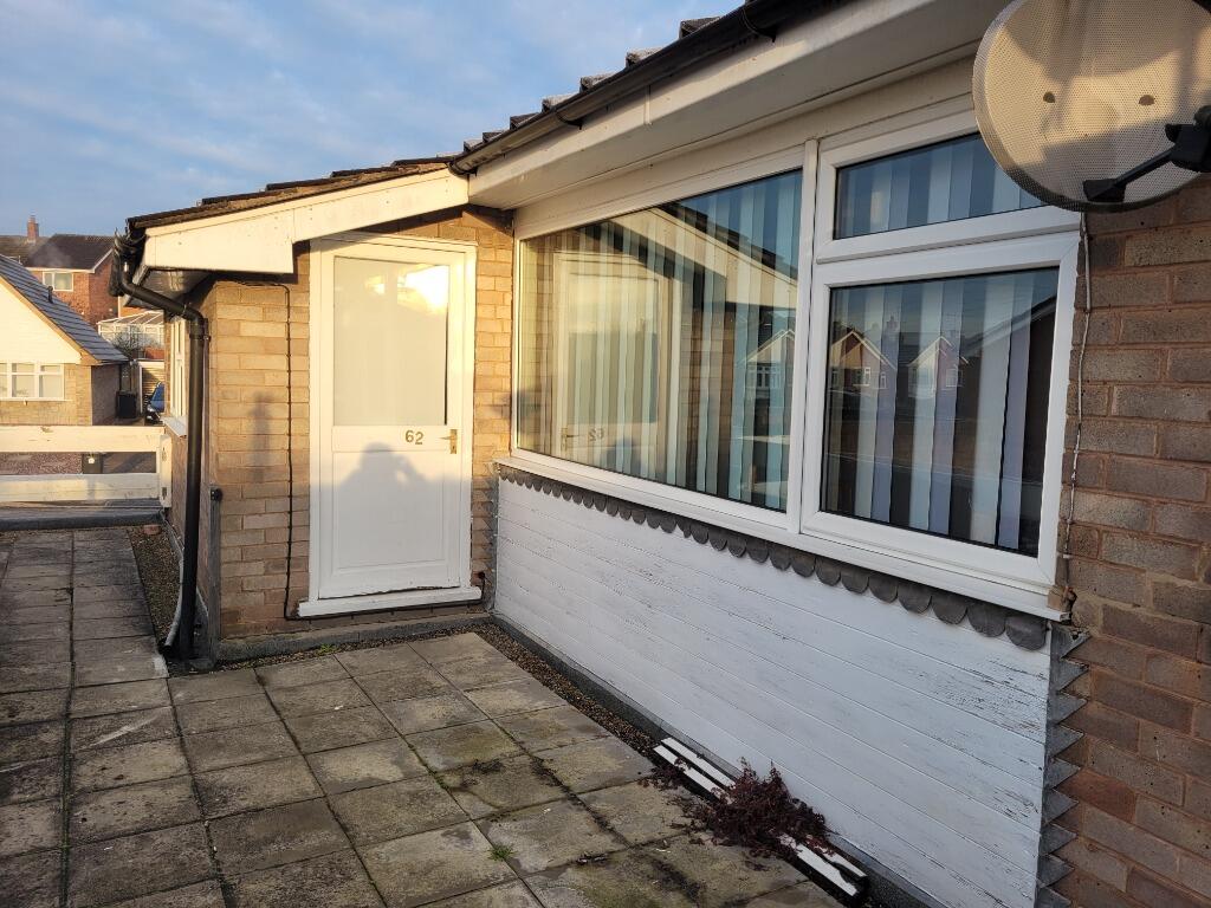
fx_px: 910
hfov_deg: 67.3
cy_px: 454
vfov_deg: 53.1
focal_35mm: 26
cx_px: 606
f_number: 1.8
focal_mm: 5.4
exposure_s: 1/395
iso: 40
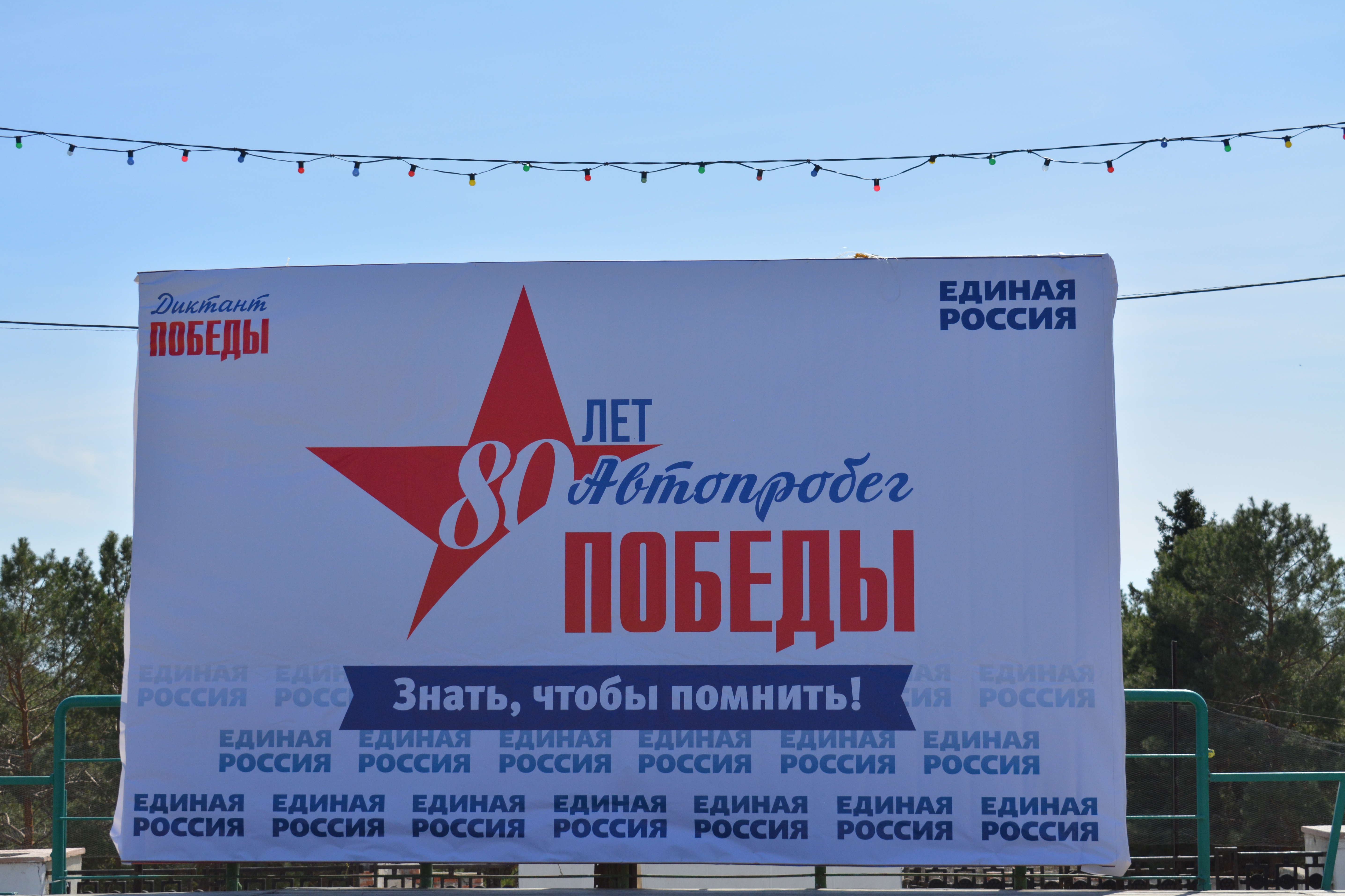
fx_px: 2690
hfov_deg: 28.1
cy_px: 459
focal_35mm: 72
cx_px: 668
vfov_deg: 18.9
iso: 400
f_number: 7.1
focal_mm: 46
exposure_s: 1/2000
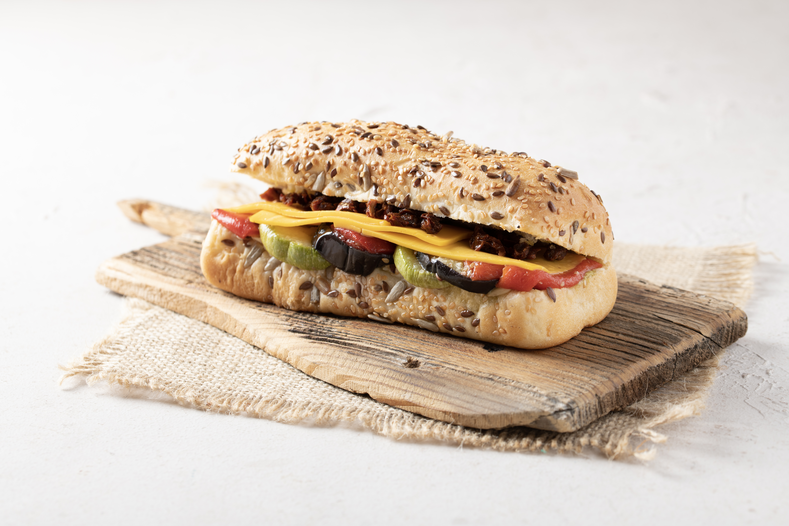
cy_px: 263
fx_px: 1972
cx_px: 394
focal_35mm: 90
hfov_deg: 22.6
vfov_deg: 15.2
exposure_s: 1/160
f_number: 9
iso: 64
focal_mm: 90
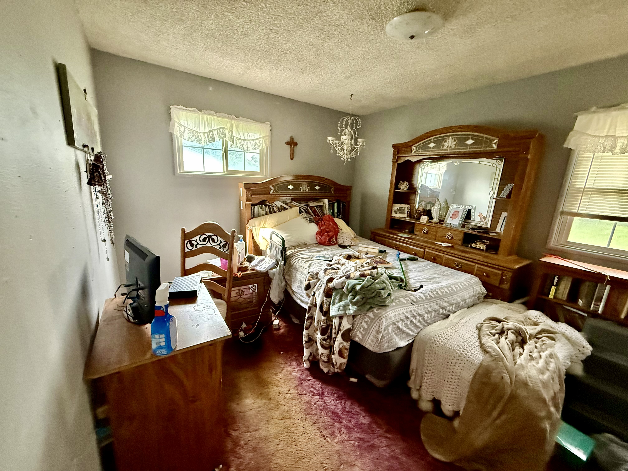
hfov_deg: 102.1
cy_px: 236
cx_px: 314
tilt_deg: -11.2
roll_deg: -2.6
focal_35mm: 14
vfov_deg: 85.7
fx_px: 254
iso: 1000
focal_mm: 2.22
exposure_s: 1/60
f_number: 2.2
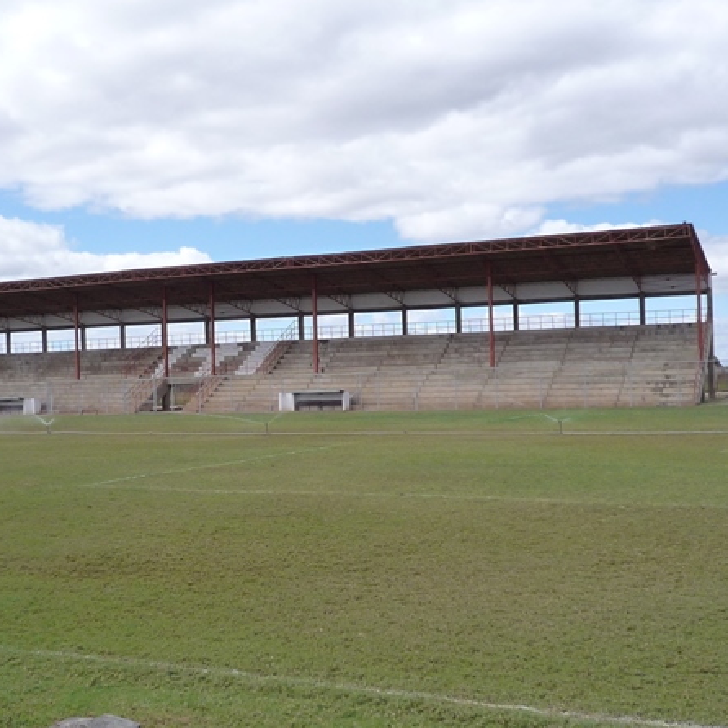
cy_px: 364
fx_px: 1047
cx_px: 258
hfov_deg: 38.0
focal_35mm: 44
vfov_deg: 38.3
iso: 160
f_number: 4
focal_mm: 4.5
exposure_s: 1/800
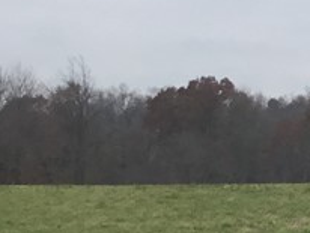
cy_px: 218
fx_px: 1381
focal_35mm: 154
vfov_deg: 9.6
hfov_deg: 11.5
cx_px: 623
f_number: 2.4
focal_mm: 3.3
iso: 25
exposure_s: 1/426
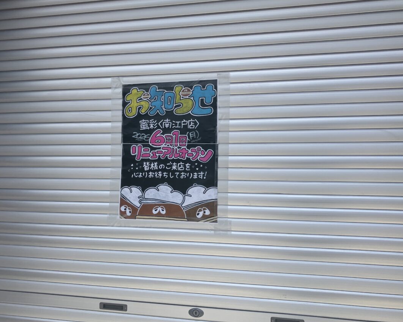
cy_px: 152
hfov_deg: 54.1
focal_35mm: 33
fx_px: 394
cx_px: 182
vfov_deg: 44.5
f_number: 1.8
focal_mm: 3.99
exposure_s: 1/1869
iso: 32
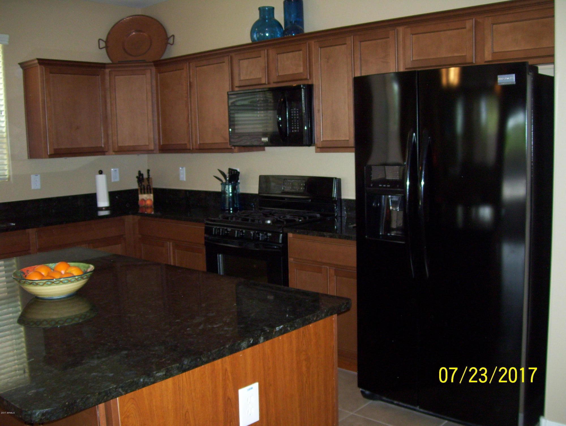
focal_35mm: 36
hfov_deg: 51.3
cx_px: 283
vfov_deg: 39.7
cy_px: 213
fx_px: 589
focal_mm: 6
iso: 200
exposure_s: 1/60
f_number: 2.7
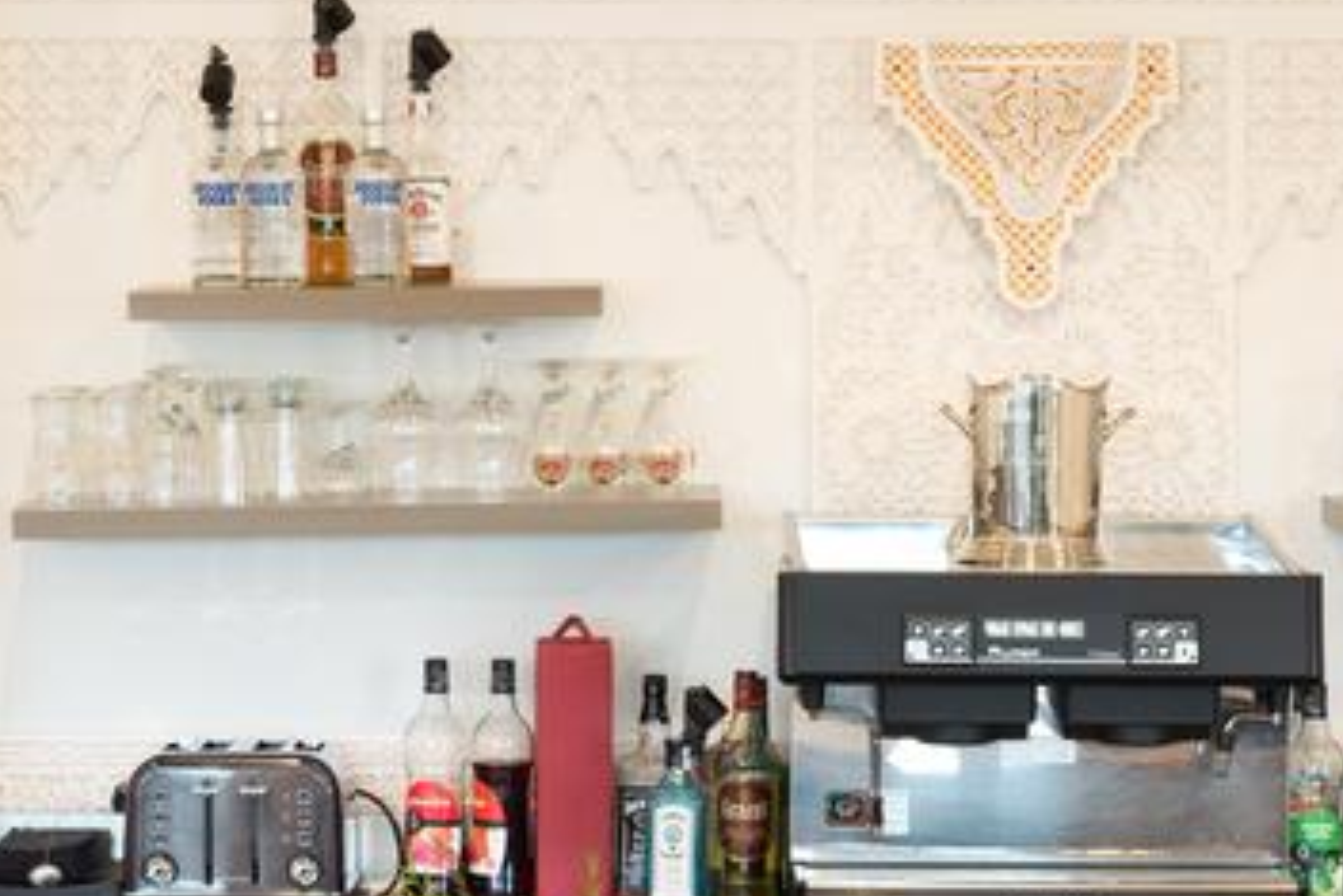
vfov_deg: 12.4
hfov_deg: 18.7
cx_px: 599
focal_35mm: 109
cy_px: 930
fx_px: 4068
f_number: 10
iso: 160
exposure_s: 1
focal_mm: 48
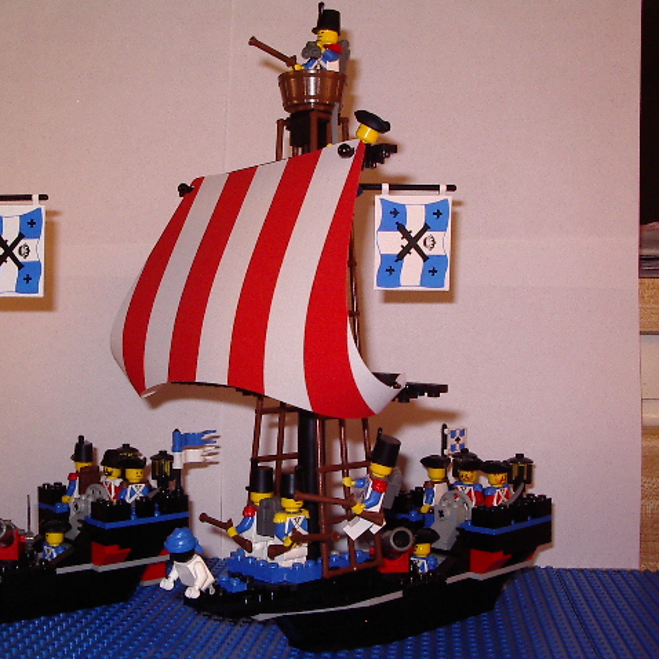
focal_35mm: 45
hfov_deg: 37.3
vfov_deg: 37.6
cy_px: 330
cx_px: 250
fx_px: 969
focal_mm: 5.8
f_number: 4.8
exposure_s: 1/60
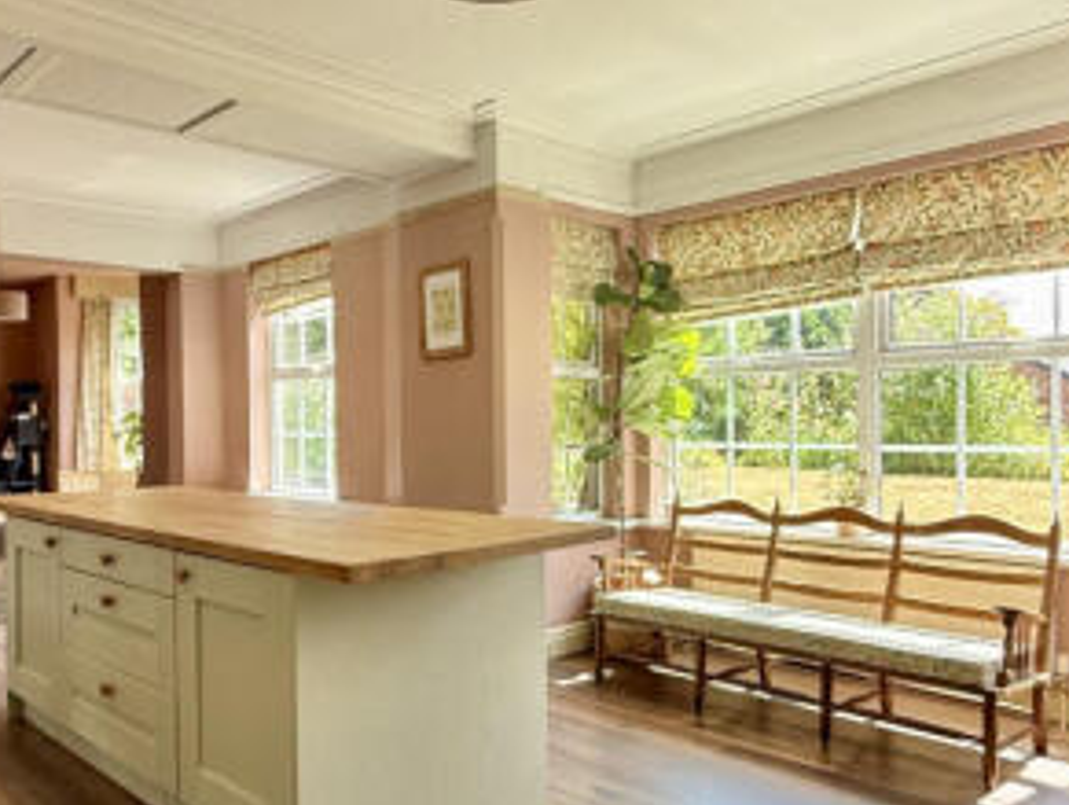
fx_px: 866
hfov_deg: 63.1
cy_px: 417
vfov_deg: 49.8
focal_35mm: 28
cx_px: 461
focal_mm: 2.22
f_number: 2.2
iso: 125
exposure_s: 1/99
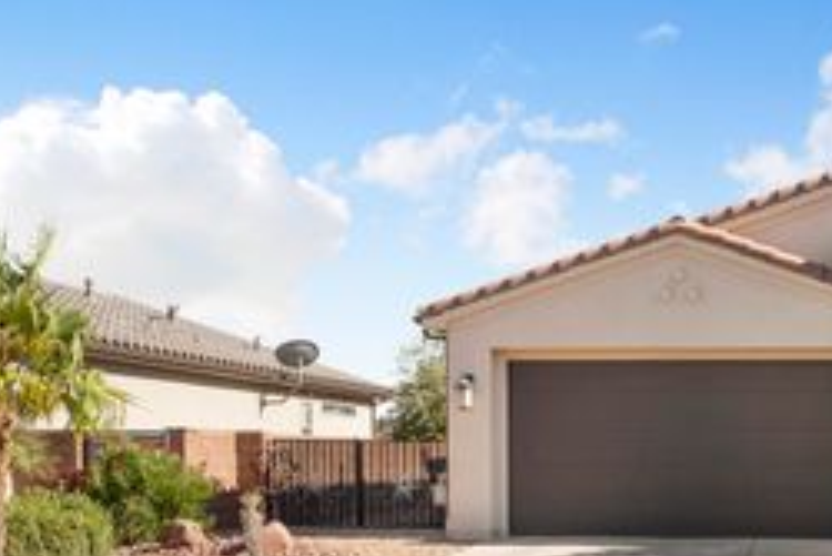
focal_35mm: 52
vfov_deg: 25.6
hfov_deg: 35.9
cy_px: 441
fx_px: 1202
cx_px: 745
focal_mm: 26
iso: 250
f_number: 9
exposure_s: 1/320
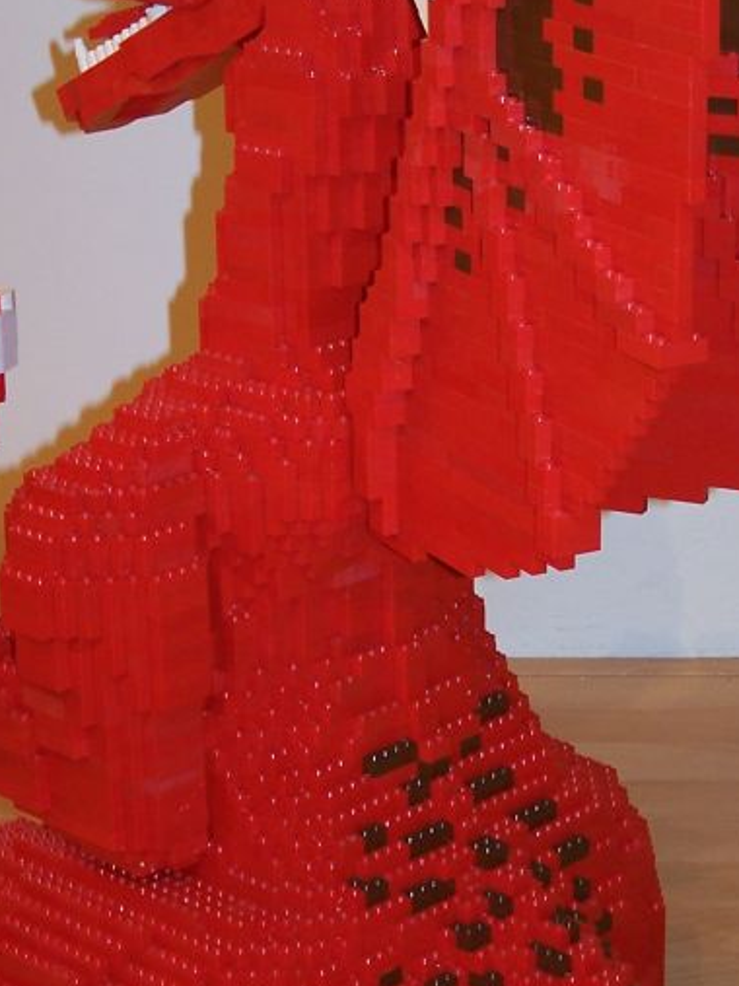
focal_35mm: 103
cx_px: 362
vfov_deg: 19.1
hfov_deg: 14.4
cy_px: 519
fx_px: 2933
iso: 80
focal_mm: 8.5
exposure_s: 1/2
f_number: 3
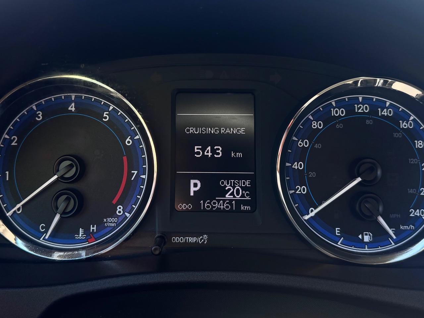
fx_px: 294
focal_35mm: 24
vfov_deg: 56.8
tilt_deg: -13.8
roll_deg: -0.7
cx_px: 212
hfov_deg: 71.6
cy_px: 159
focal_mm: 6.76
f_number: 1.78
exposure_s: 1/171
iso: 100
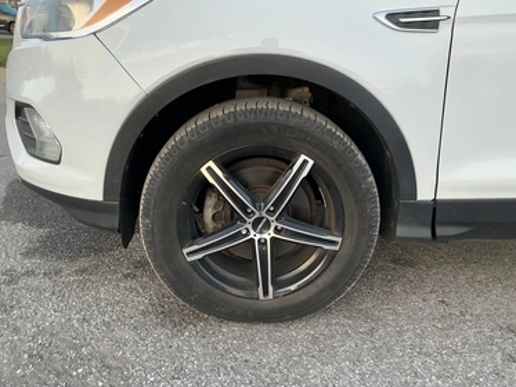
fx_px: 447
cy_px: 192
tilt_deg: -16.0
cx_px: 266
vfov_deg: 46.8
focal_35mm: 30
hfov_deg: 59.9
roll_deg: -1.3
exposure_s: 1/125
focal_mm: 3
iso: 20
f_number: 1.8
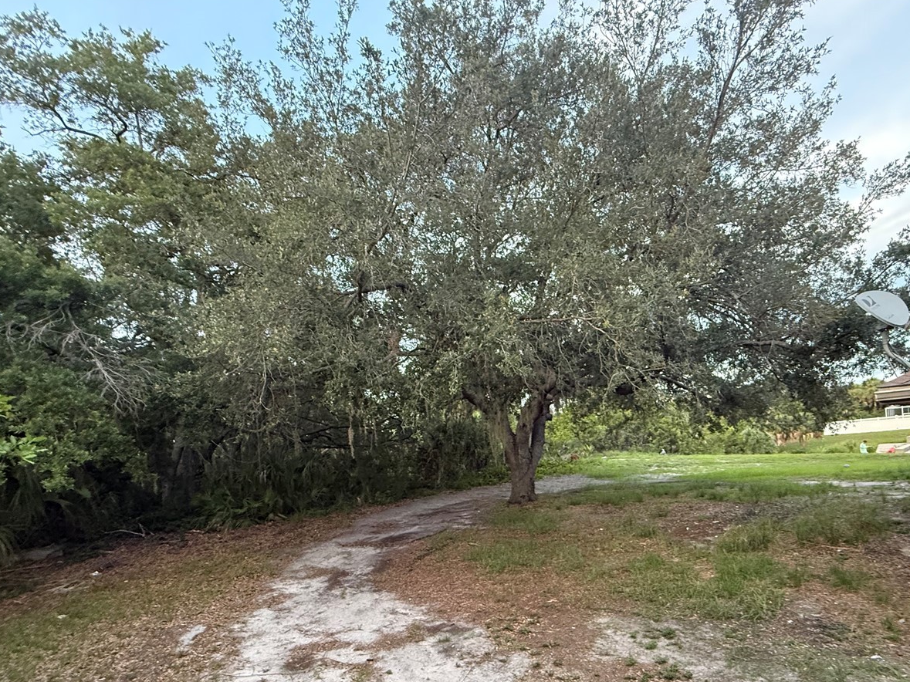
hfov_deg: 84.5
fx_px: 499
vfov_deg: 66.8
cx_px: 489
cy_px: 454
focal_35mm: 19
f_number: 2.2
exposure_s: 1/60
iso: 500
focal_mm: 2.22
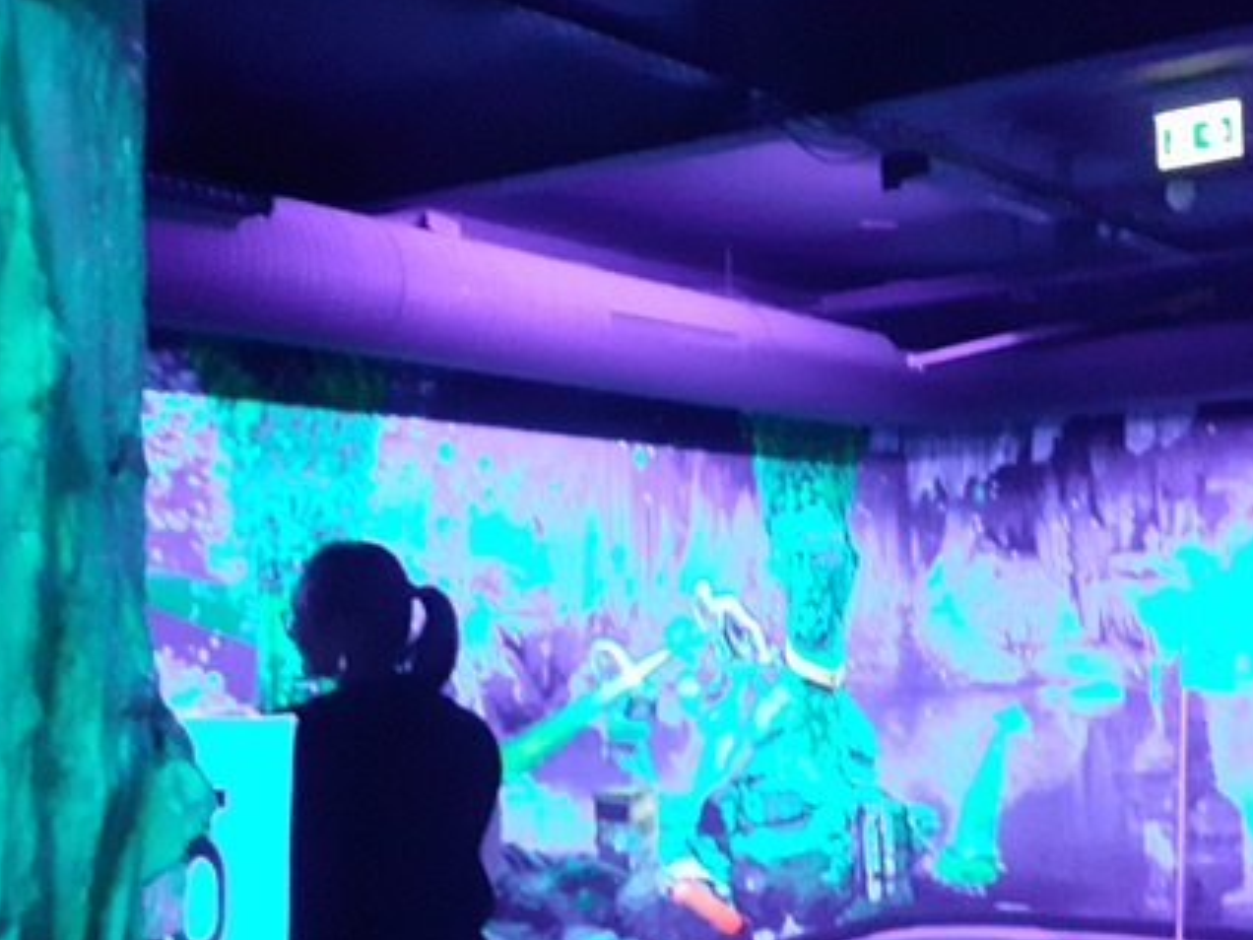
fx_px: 1846
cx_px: 709
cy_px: 615
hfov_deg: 37.4
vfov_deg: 28.4
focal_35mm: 51
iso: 1000
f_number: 1.9
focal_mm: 3.6
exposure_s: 1/20
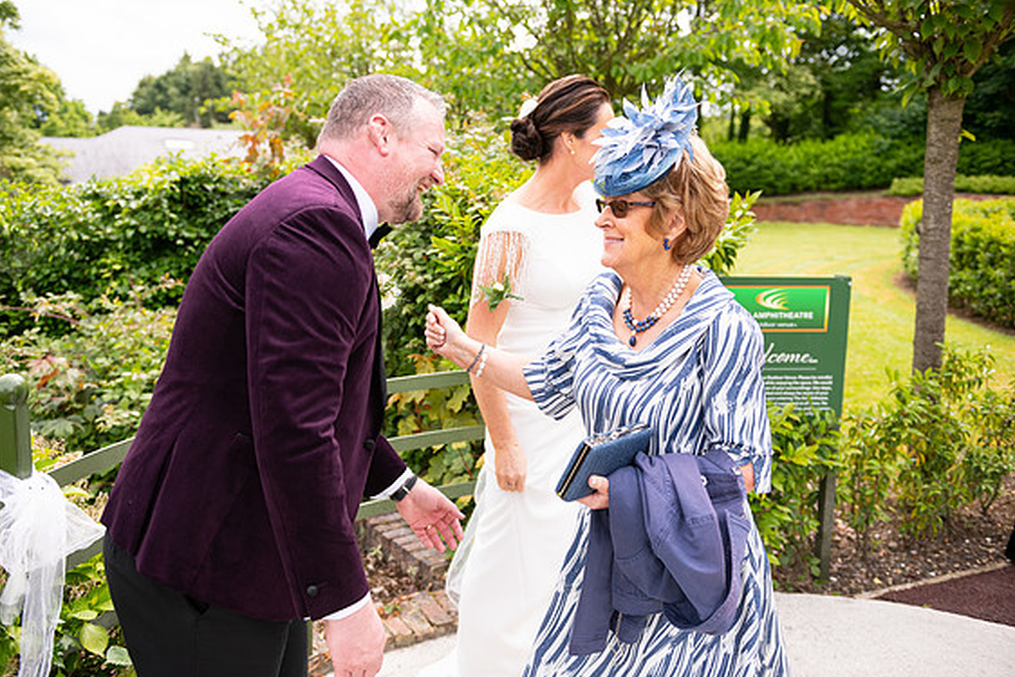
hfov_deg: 58.7
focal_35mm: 32
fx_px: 902
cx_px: 493
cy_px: 331
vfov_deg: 41.1
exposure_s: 1/1250
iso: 250
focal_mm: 31
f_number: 3.5
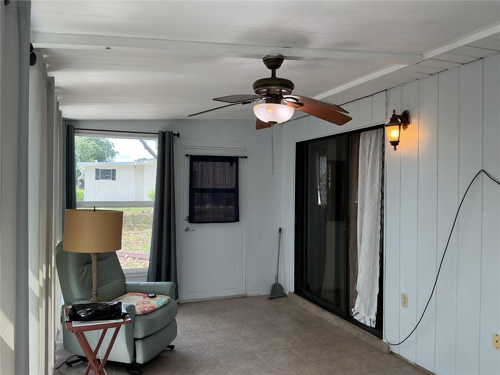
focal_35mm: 29
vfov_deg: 48.2
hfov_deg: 61.7
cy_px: 188
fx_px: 419
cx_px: 250
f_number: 1.8
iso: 32
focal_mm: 3
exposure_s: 1/120
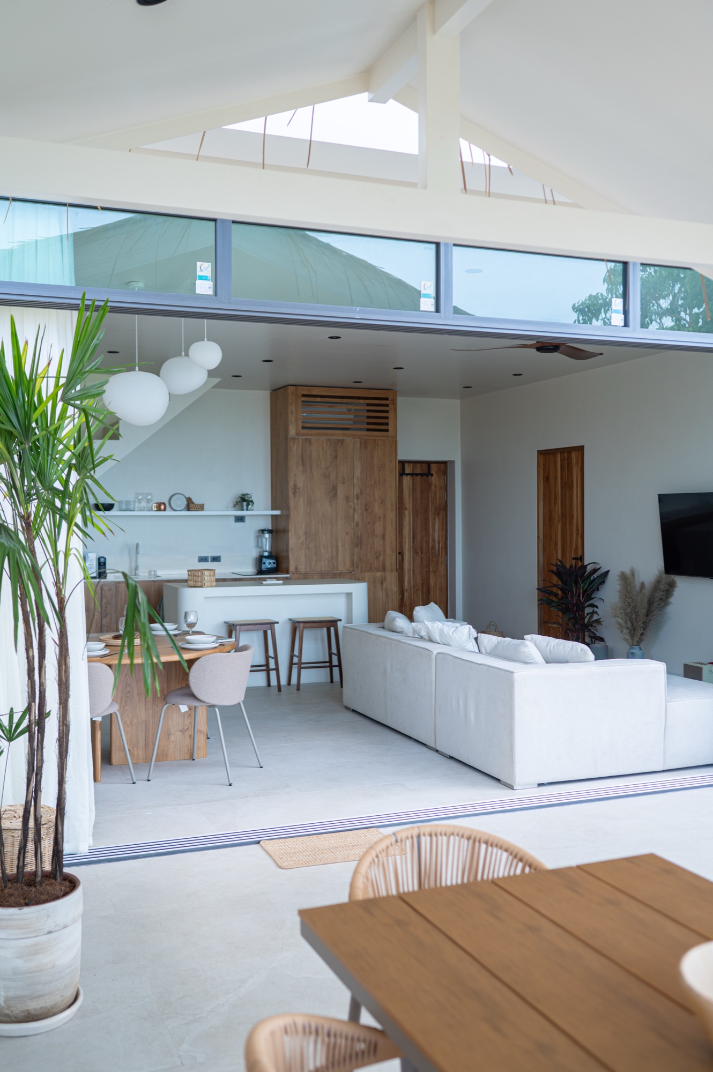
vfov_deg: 54.5
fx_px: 1042
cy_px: 536
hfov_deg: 37.8
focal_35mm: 35
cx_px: 356
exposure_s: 1/200
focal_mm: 35
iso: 100
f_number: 2.8
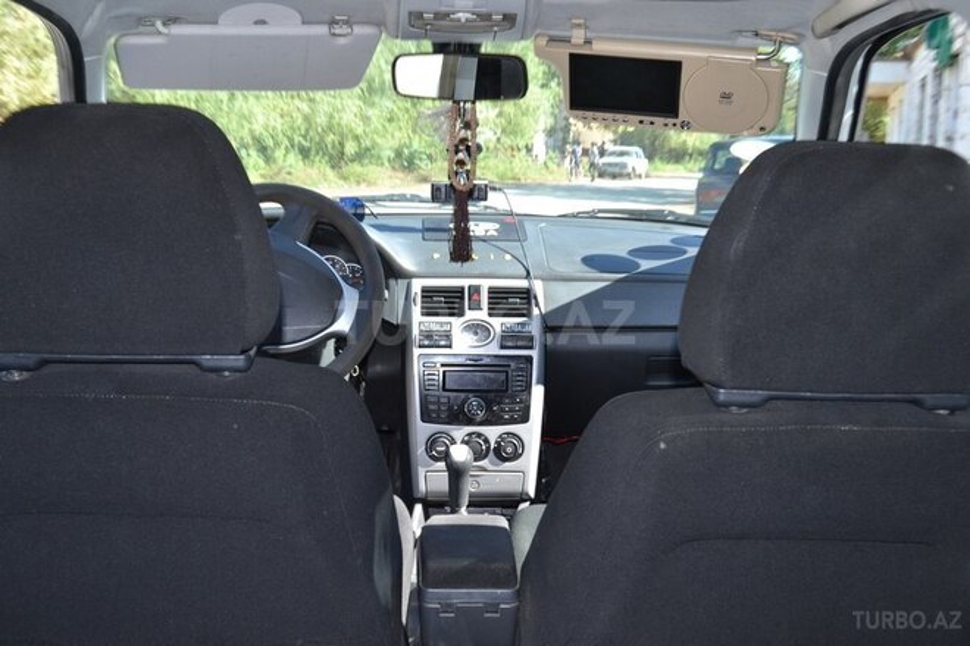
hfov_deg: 55.1
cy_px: 323
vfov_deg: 38.4
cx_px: 485
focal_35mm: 34
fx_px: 930
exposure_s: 1/60
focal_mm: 23
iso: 200
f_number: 7.1
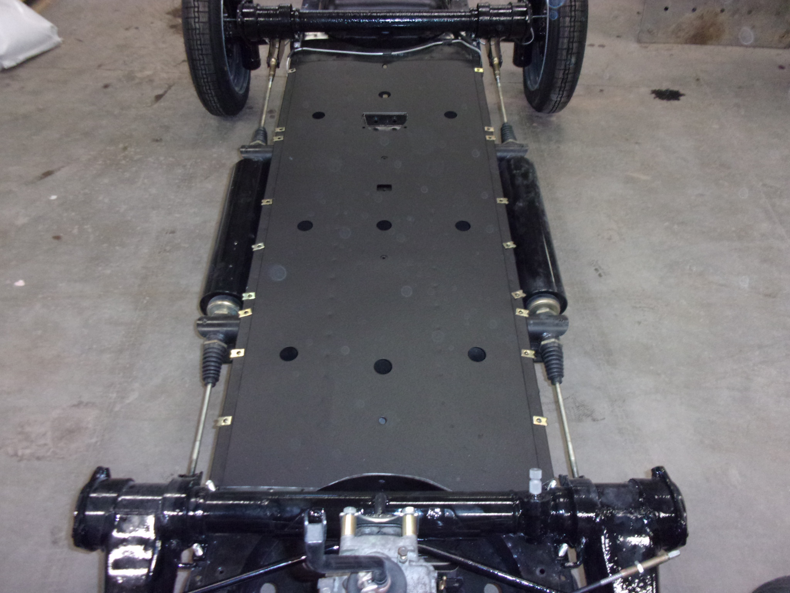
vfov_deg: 49.7
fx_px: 639
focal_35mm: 28
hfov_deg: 63.4
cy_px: 296
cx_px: 395
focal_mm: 5.1
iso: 400
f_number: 3.9
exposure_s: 1/34
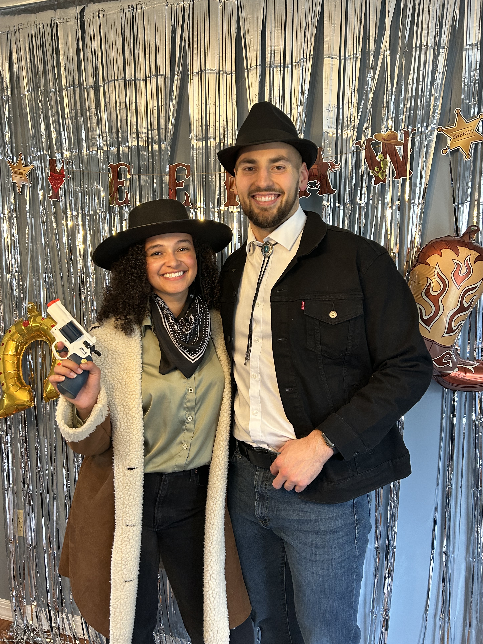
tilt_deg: -6.1
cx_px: 234
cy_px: 324
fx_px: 502
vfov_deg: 65.3
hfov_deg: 51.3
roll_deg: -0.1
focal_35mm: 27
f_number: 1.5
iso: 250
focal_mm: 5.7
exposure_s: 1/60
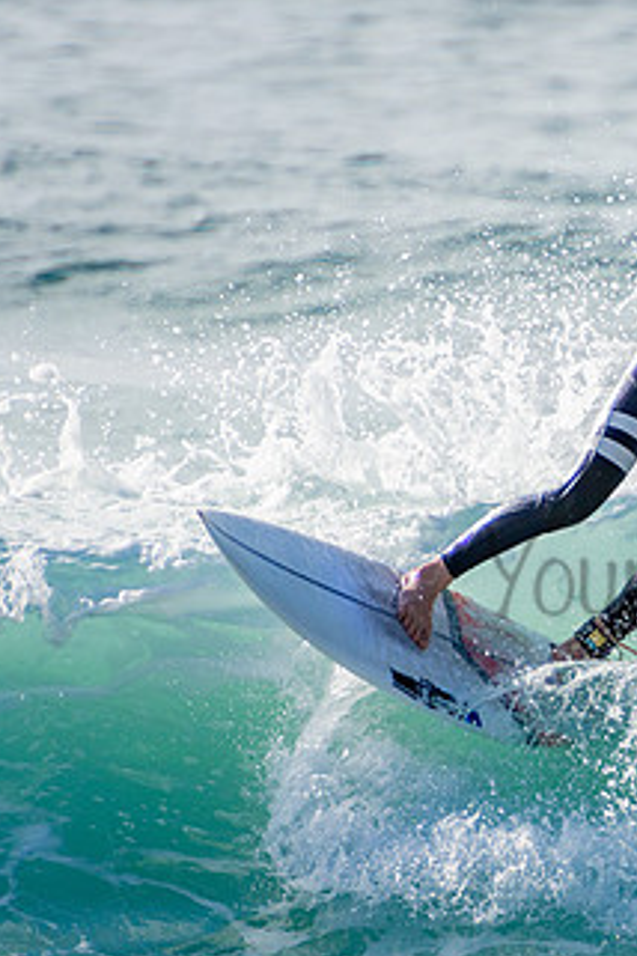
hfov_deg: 1.3
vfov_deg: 1.9
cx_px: 792
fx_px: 28742
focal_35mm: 1083
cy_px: 546
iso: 250
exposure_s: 1/2000
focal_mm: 400
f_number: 5.6
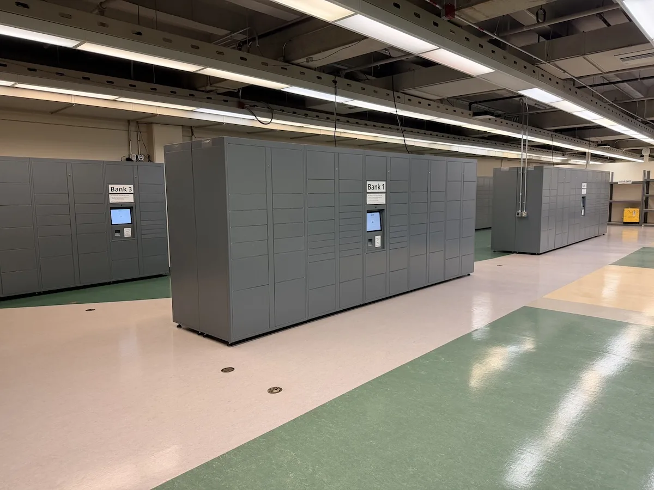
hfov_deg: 71.6
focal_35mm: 24
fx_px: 453
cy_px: 245
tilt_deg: -7.0
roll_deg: +0.8
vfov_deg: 56.8
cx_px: 327
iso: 200
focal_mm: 6.76
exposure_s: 1/122
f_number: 1.78
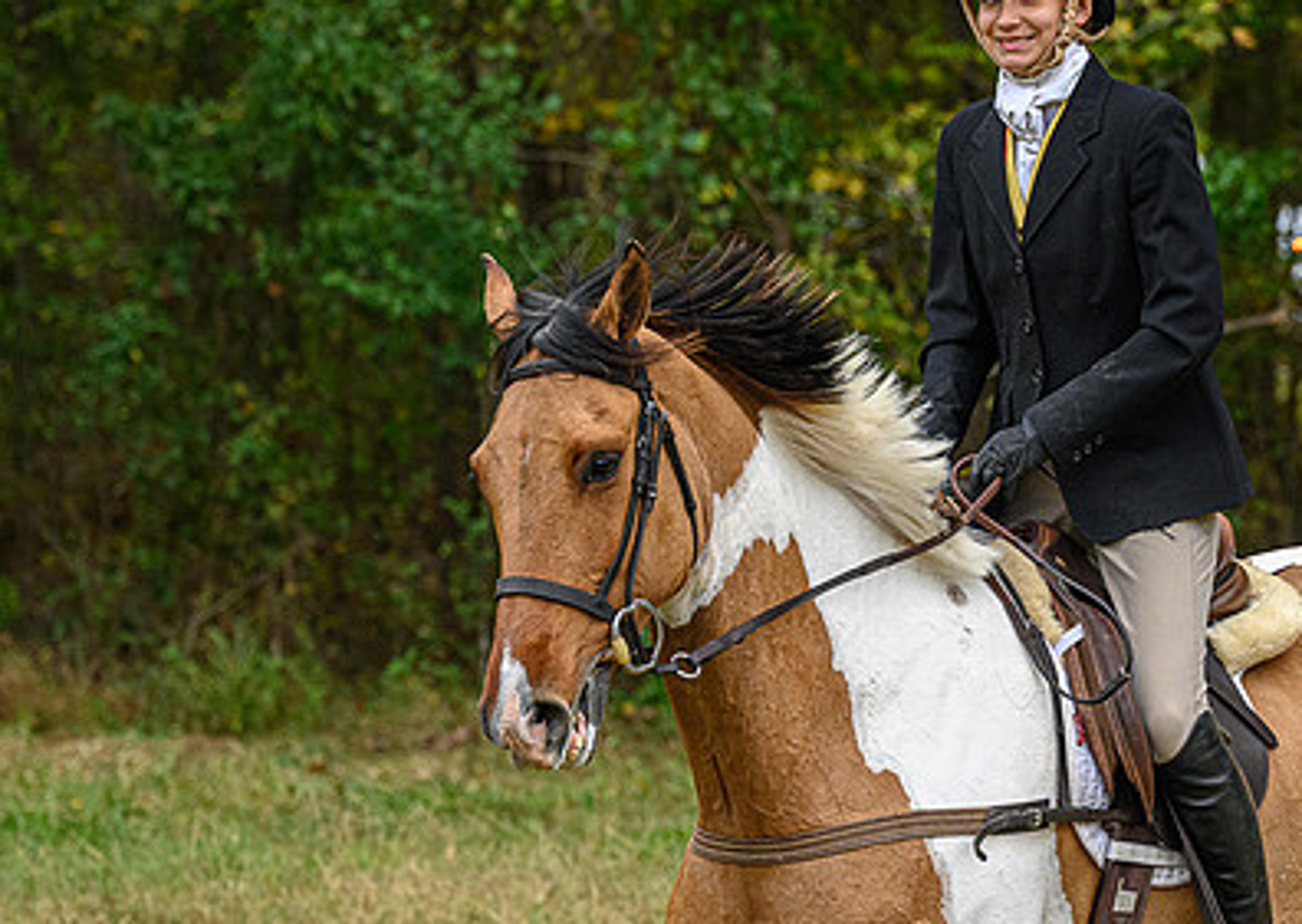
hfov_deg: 10.0
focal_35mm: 202
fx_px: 7453
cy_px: 411
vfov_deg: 7.1
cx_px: 1073
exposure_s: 1/1000
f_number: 3.2
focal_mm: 90
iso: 1250
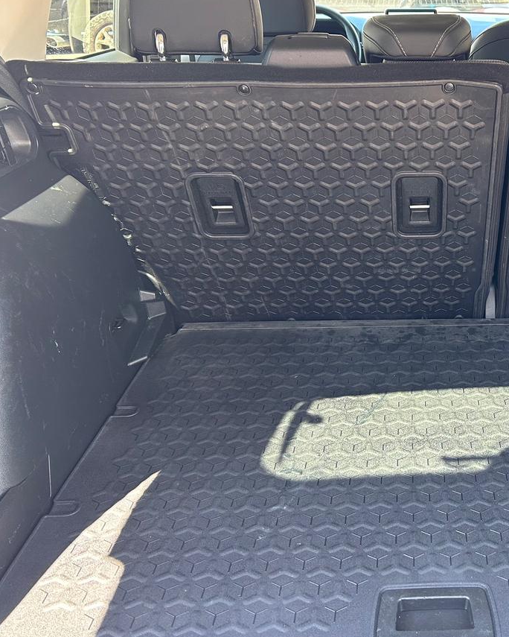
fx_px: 716
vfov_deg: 47.9
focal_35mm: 38
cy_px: 314
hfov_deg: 37.1
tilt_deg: -26.6
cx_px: 438
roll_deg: +1.4
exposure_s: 1/99
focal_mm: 5.7
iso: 125
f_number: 1.5
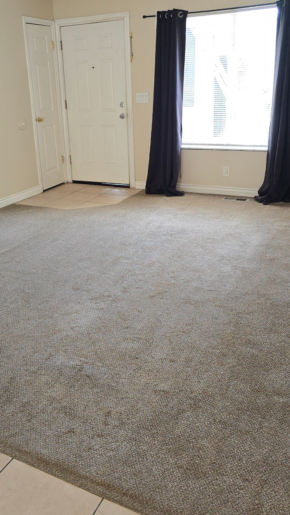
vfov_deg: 59.3
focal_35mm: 33
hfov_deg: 35.5
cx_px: 110
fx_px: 451
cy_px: 225
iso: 250
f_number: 1.7
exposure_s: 1/180
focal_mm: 6.3
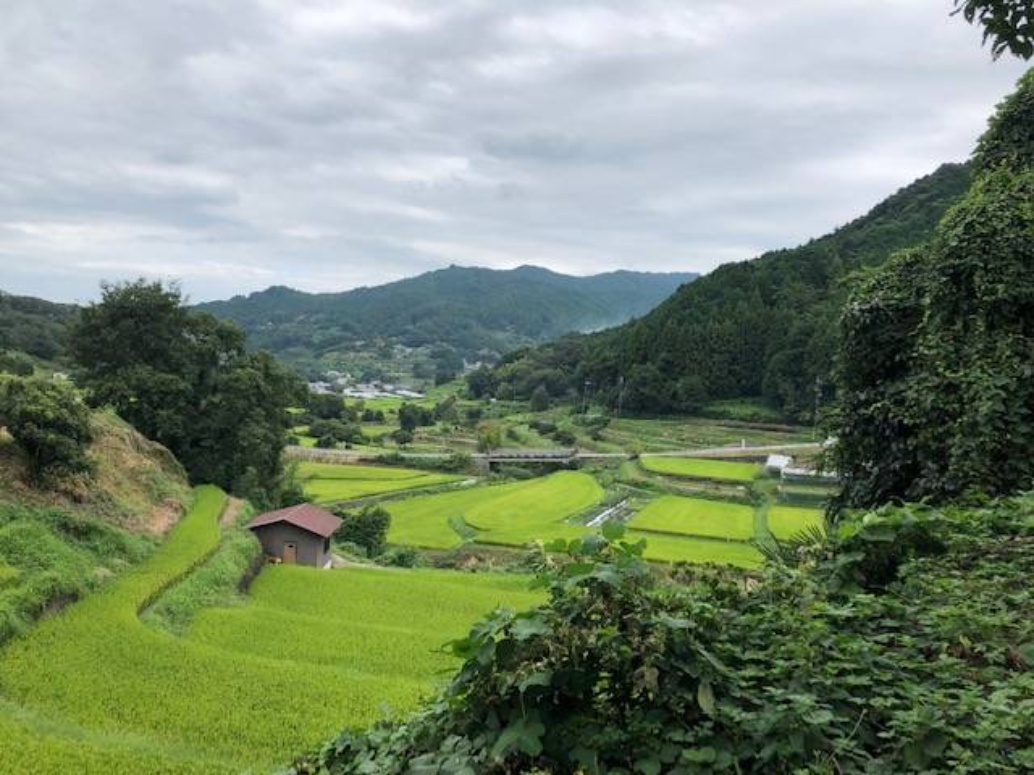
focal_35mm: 28
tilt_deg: -0.7
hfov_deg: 63.4
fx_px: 836
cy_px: 388
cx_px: 517
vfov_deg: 49.7
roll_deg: -2.4
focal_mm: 3.99
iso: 20
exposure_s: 1/1000
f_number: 1.8
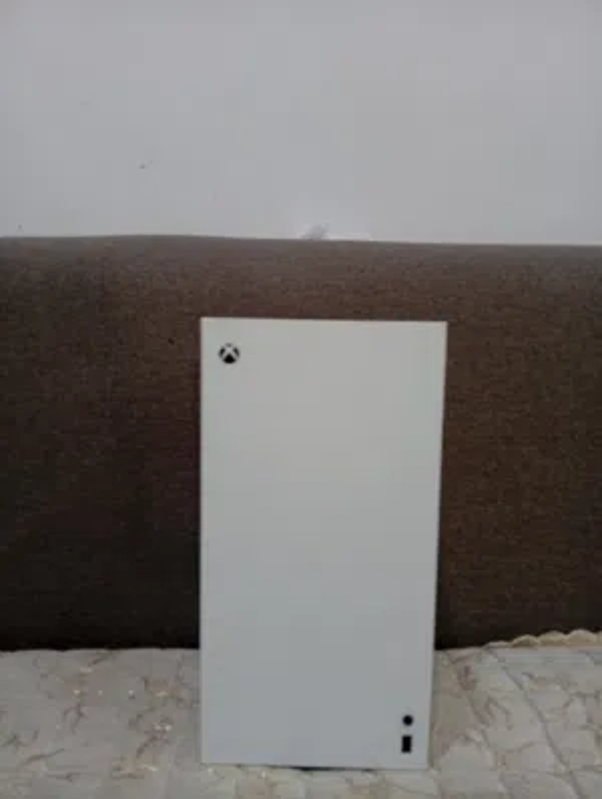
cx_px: 301
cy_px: 400
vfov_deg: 65.2
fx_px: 624
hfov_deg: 51.5
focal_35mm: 27
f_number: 1.8
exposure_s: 1/50
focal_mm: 3.98
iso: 229
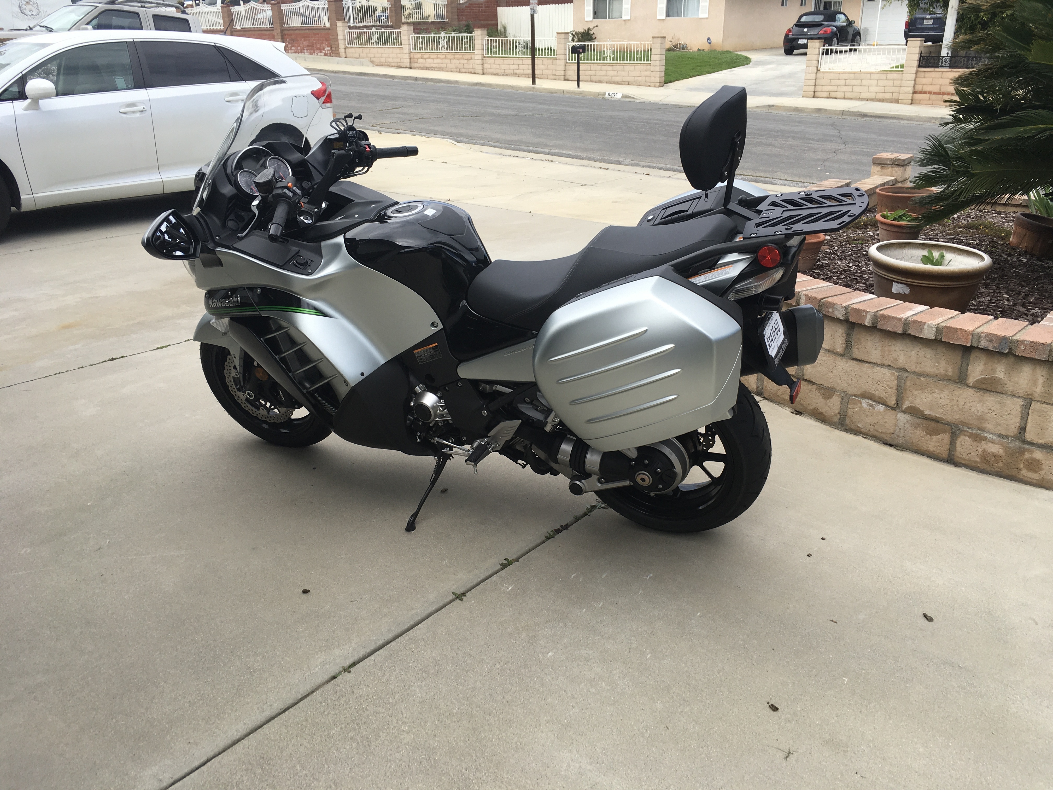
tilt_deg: -21.4
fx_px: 882
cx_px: 526
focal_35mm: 29
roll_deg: +0.3
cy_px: 395
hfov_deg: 61.7
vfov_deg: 48.2
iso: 25
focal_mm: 4.15
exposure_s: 1/818
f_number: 2.2
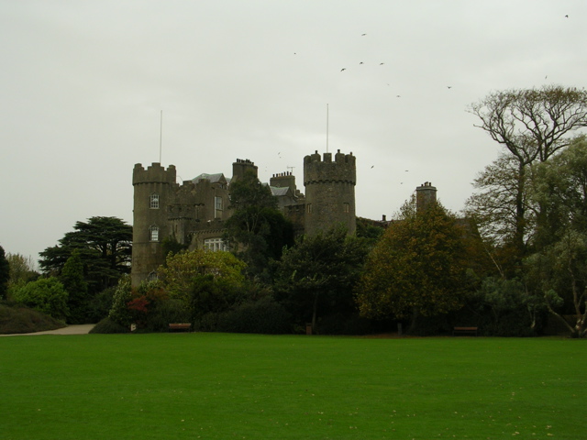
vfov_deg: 26.1
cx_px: 294
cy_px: 220
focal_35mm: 56
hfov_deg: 34.3
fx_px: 950
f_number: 3.3
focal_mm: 8.5
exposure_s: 1/254
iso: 50
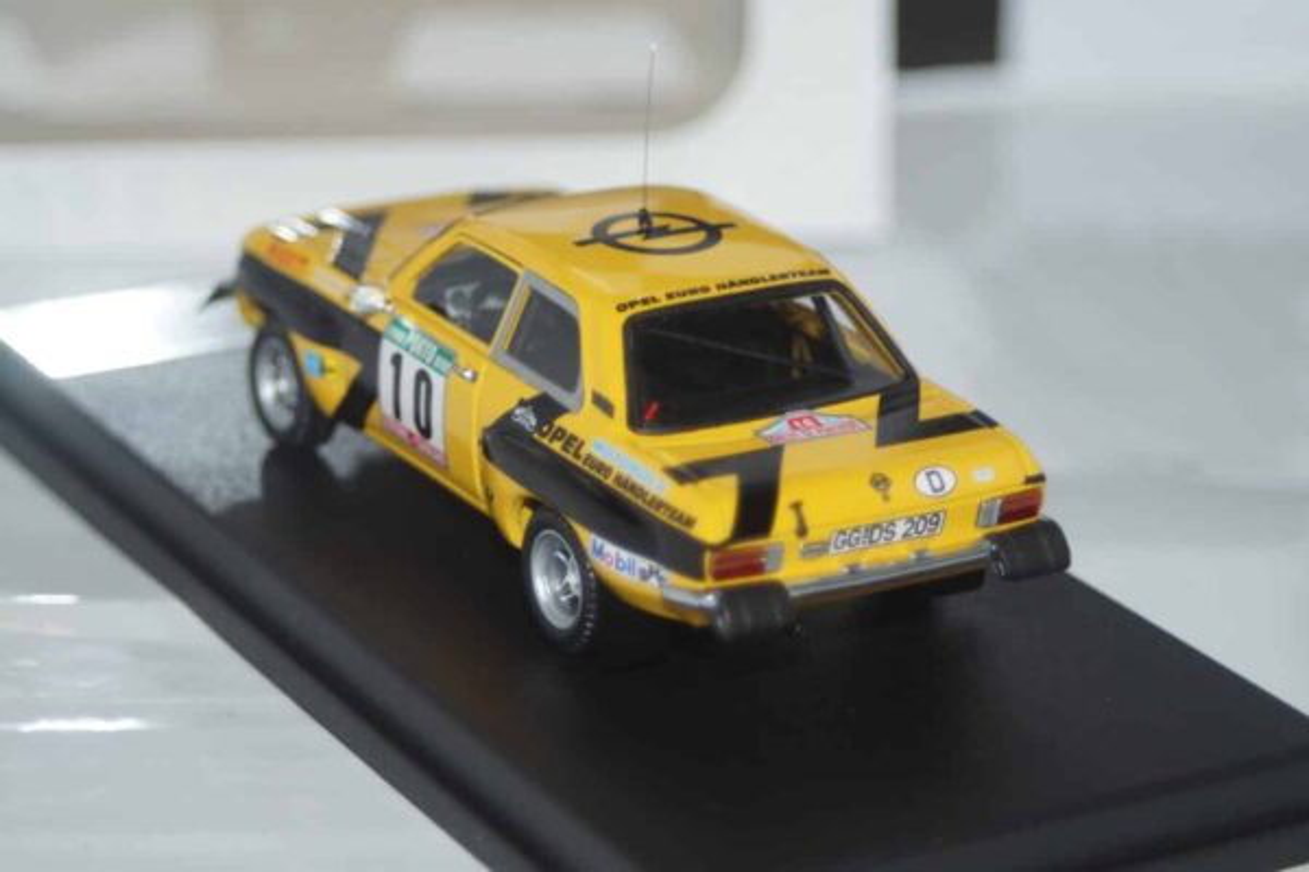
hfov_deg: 17.1
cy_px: 436
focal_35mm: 120
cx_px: 654
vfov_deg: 11.4
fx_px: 4363
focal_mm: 80
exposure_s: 1/160
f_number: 5.6
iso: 500
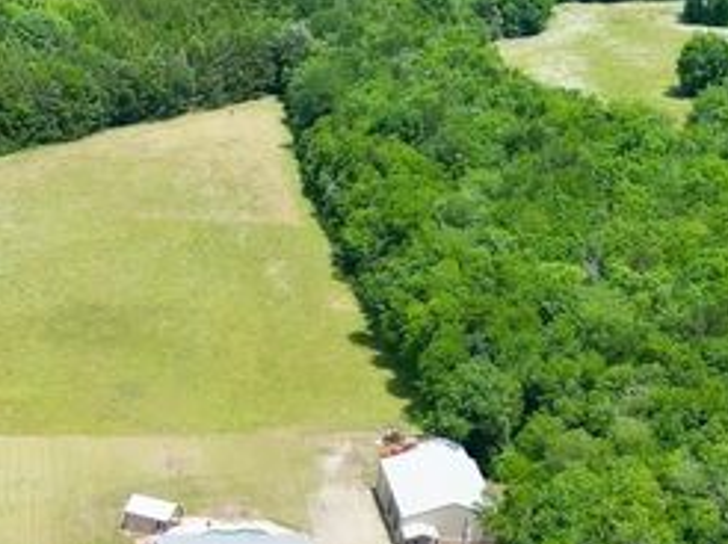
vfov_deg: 14.0
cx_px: -3
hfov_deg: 19.1
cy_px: 778
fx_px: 2101
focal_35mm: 100
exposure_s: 1/1600
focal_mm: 6.72
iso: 110
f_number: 1.7
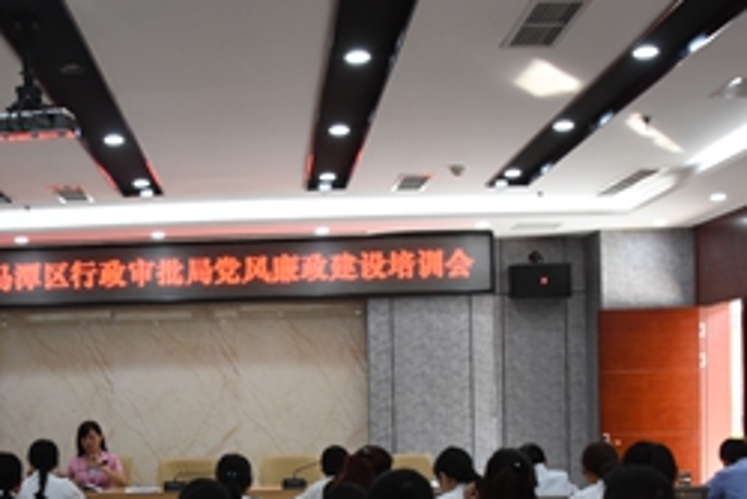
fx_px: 1121
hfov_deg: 36.2
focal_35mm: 54
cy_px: 450
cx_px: 206
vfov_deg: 24.4
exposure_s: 1/50
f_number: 9
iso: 1000
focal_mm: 18
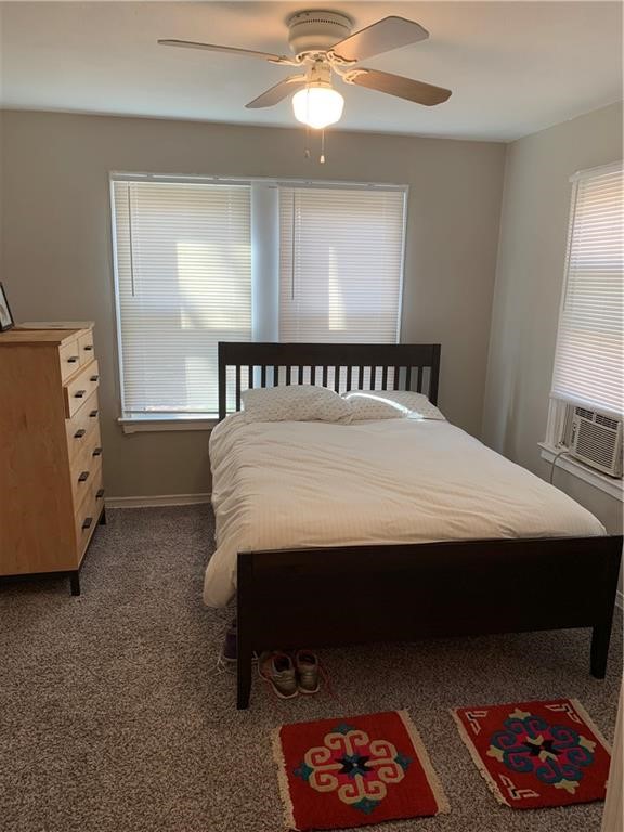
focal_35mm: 26
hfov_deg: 53.1
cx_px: 312
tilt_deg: -11.6
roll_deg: -1.6
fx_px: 625
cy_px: 416
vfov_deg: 67.3
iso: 50
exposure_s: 1/60
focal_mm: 4.25
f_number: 1.8
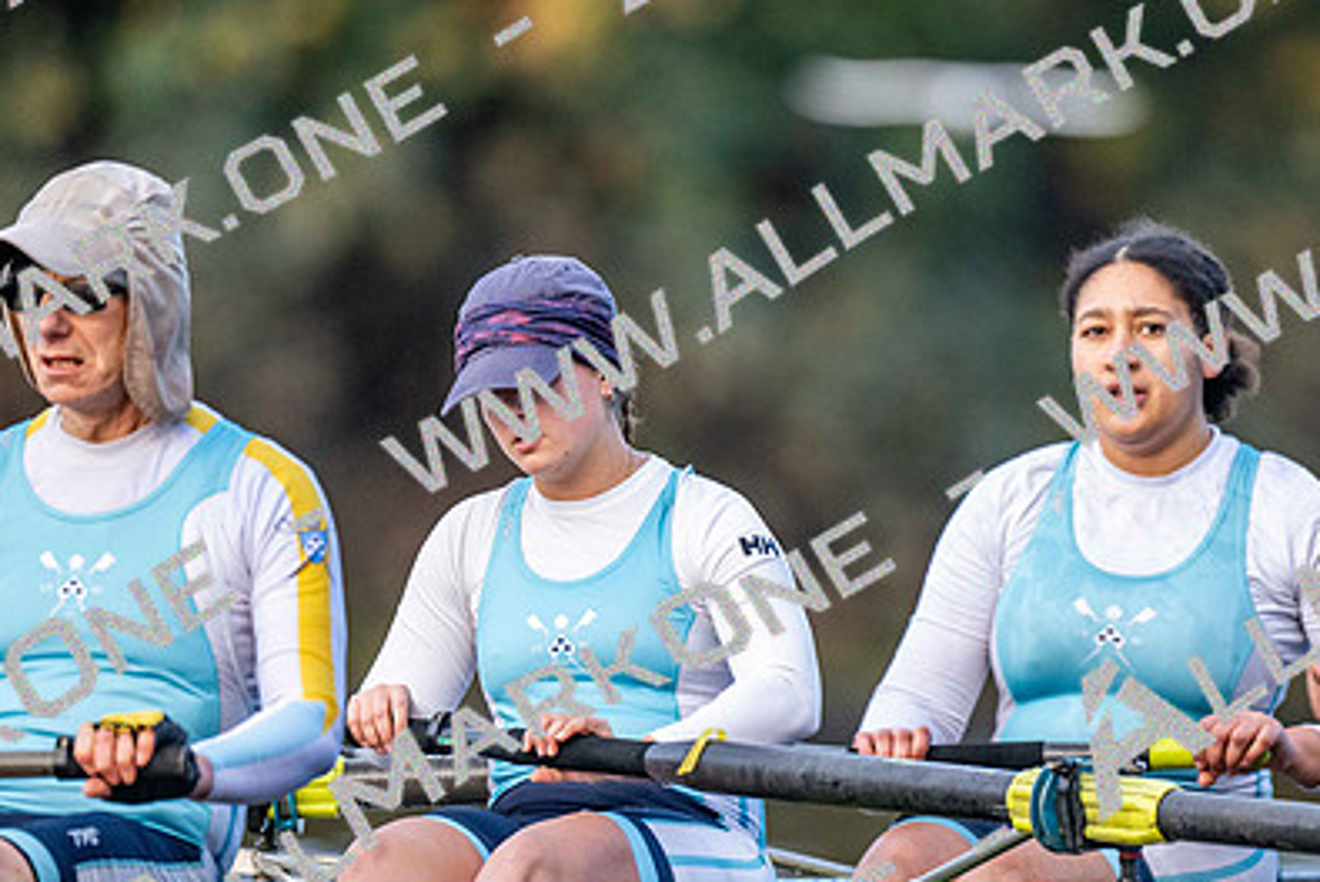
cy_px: 503
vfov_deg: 1.6
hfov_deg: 2.3
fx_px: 32326
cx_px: 795
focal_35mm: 881
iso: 2800
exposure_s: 1/2500
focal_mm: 600
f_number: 4
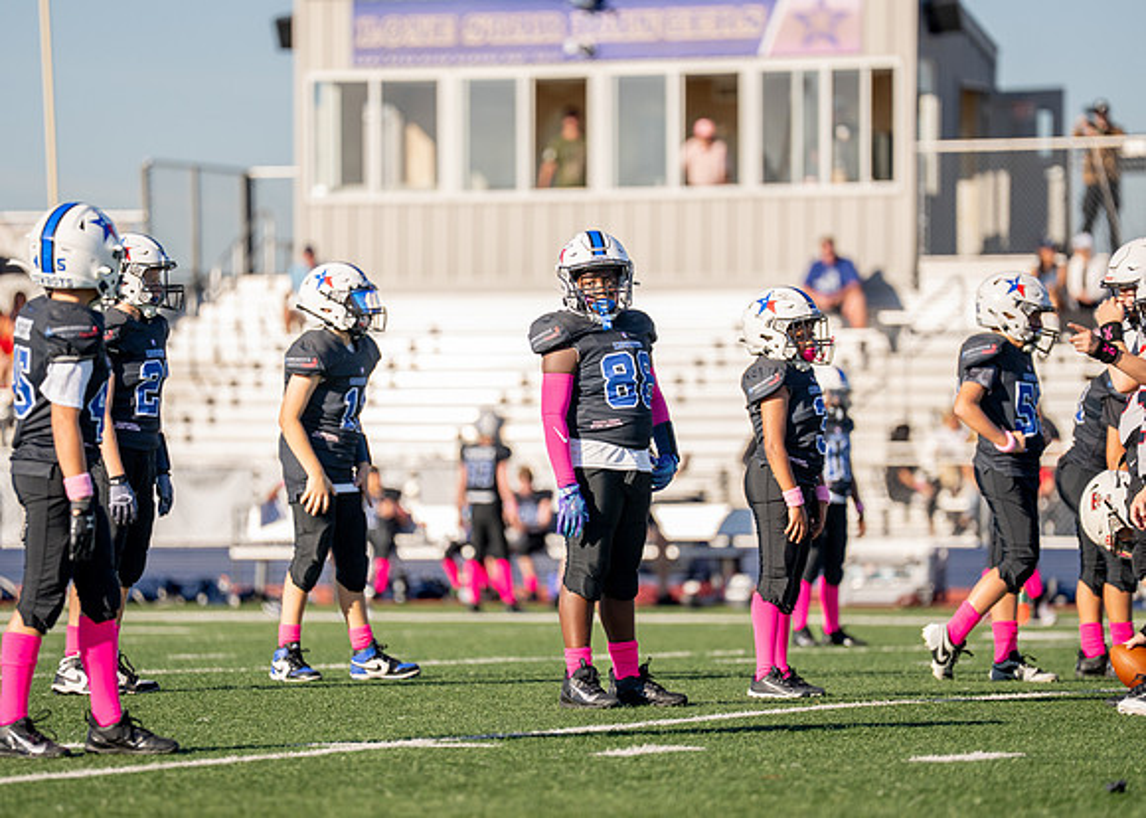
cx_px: 573
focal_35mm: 238
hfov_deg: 8.5
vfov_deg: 6.1
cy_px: 420
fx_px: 7736
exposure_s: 1/4000
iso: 250
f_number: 2.8
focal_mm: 200
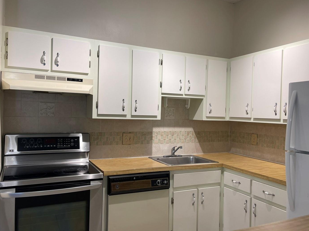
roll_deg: -1.8
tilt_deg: -0.2
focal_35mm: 30
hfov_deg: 60.0
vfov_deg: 46.8
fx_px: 268
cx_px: 158
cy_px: 117
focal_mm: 5.1
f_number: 1.6
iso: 64
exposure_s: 1/120
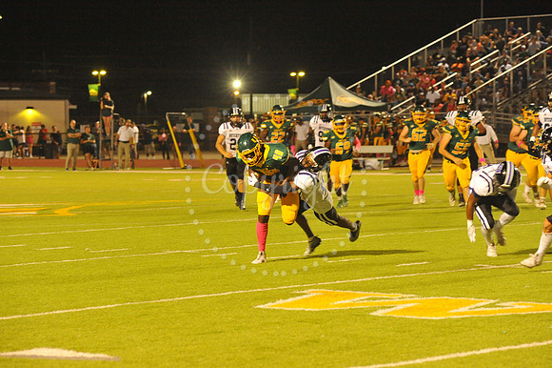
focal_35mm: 135
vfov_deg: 10.1
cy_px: 184
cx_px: 276
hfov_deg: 15.2
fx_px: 2069
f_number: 5
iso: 6400
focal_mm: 135
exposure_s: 1/200
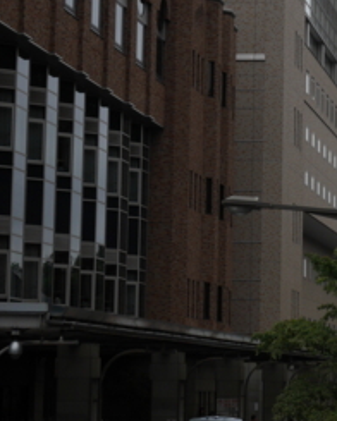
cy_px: 125
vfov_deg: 12.6
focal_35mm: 153
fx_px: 1908
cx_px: 492
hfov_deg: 9.8
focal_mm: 32
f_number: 6.3
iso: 200
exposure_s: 1/200
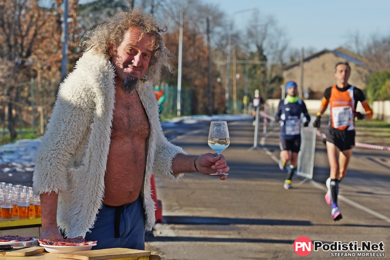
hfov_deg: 20.4
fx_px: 1083
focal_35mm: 100
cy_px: 130
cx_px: 195
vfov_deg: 13.7
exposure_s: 1/400
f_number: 7.1
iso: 100
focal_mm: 100
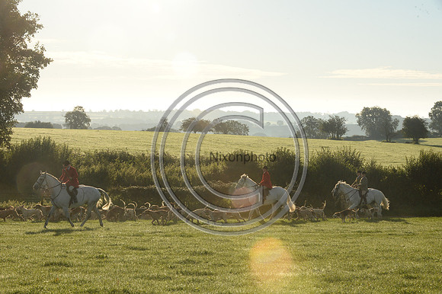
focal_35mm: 90
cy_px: 147
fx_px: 1104
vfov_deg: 15.2
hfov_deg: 22.6
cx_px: 221
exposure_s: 1/1000
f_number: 14
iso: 1600
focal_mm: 90
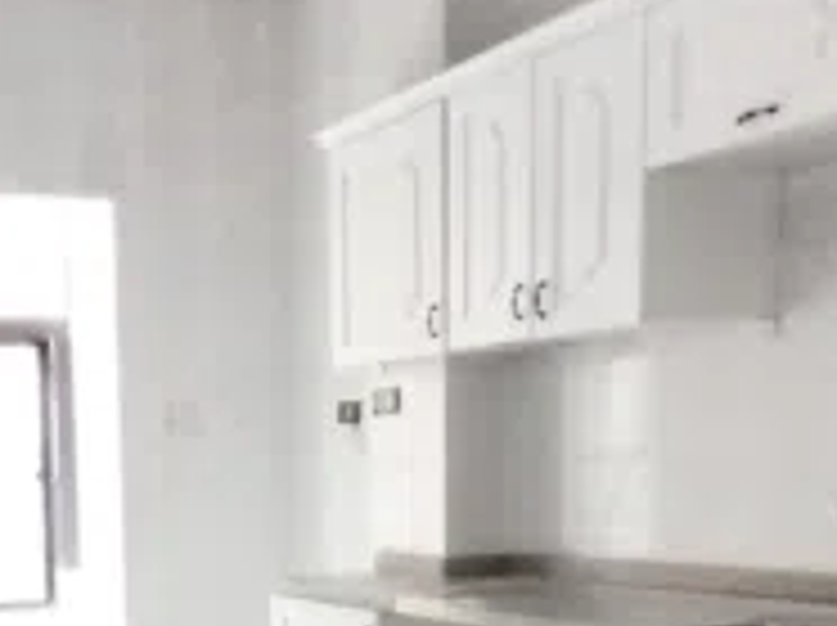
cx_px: 99
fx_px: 1183
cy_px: 592
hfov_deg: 36.7
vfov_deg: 28.2
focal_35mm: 49
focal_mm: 1.3
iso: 200
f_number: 2.2
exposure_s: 1/33
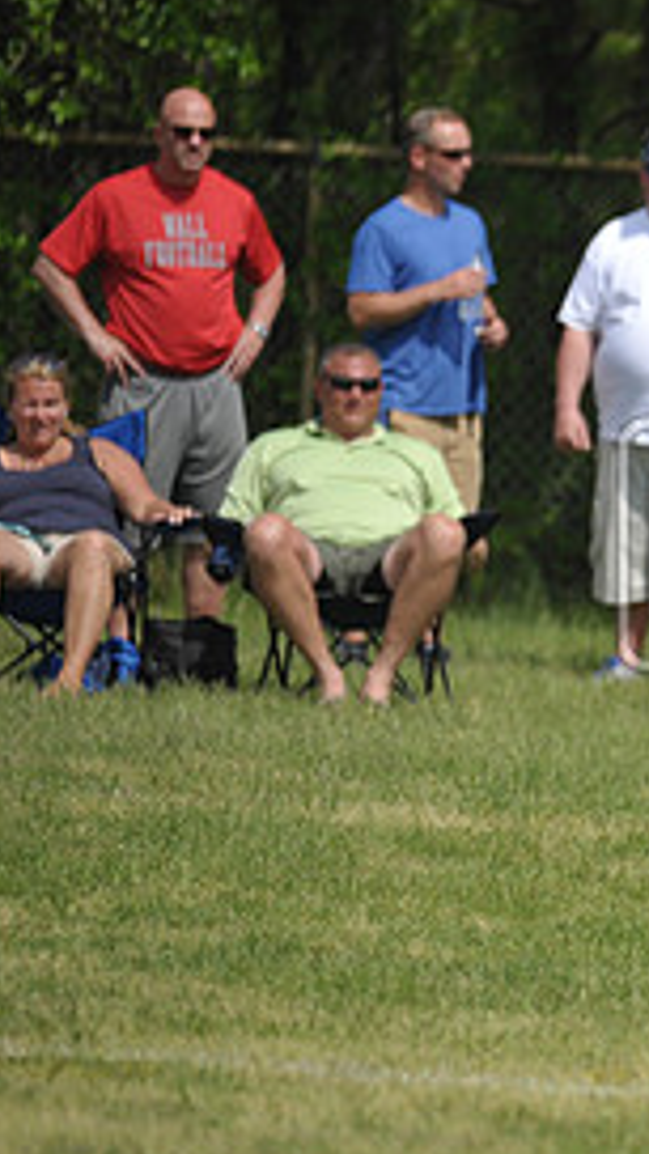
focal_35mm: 626
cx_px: 1124
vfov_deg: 3.5
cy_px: 573
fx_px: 19152
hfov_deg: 1.9
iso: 640
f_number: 4
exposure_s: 1/5000
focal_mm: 280
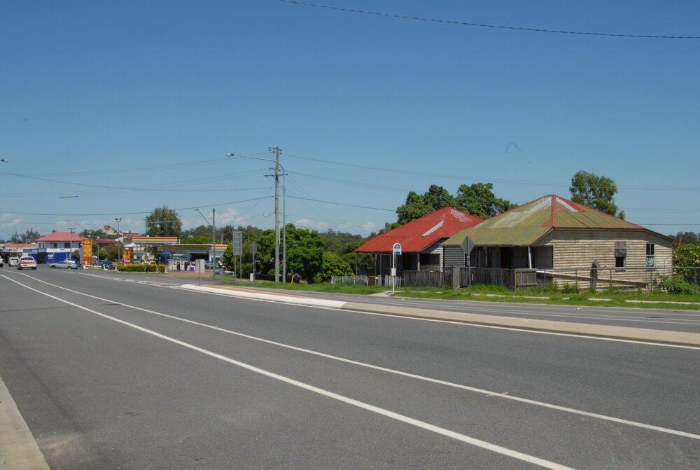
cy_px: 235
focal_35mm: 36
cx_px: 350
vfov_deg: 37.0
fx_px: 701
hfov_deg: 53.0
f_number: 22
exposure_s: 1/60
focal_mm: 24
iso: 200
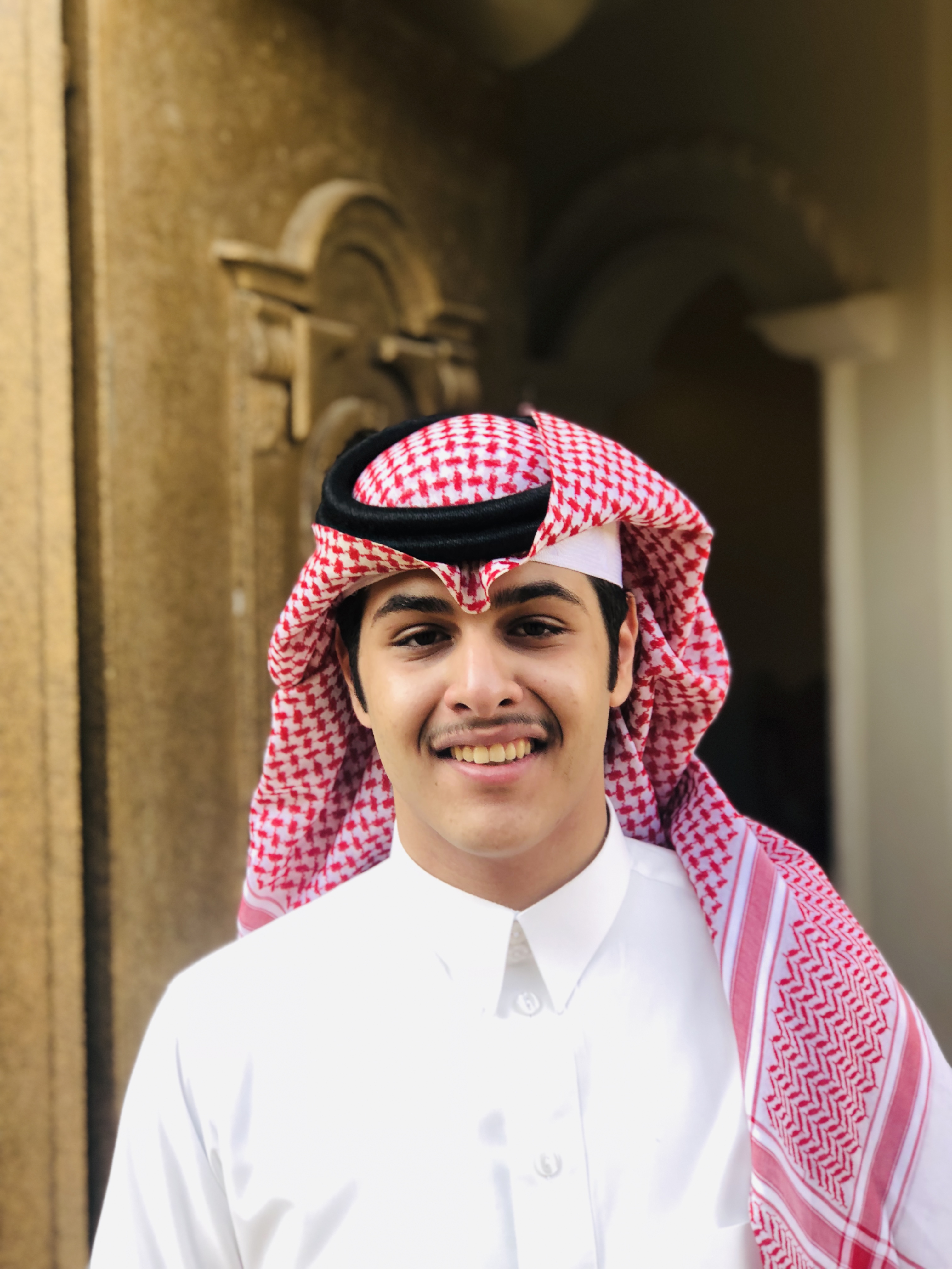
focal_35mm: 57
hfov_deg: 25.7
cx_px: 476
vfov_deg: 33.8
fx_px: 2090
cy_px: 634
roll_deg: +1.2
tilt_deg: -2.3
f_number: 2.8
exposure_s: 1/60
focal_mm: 6.6
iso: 32
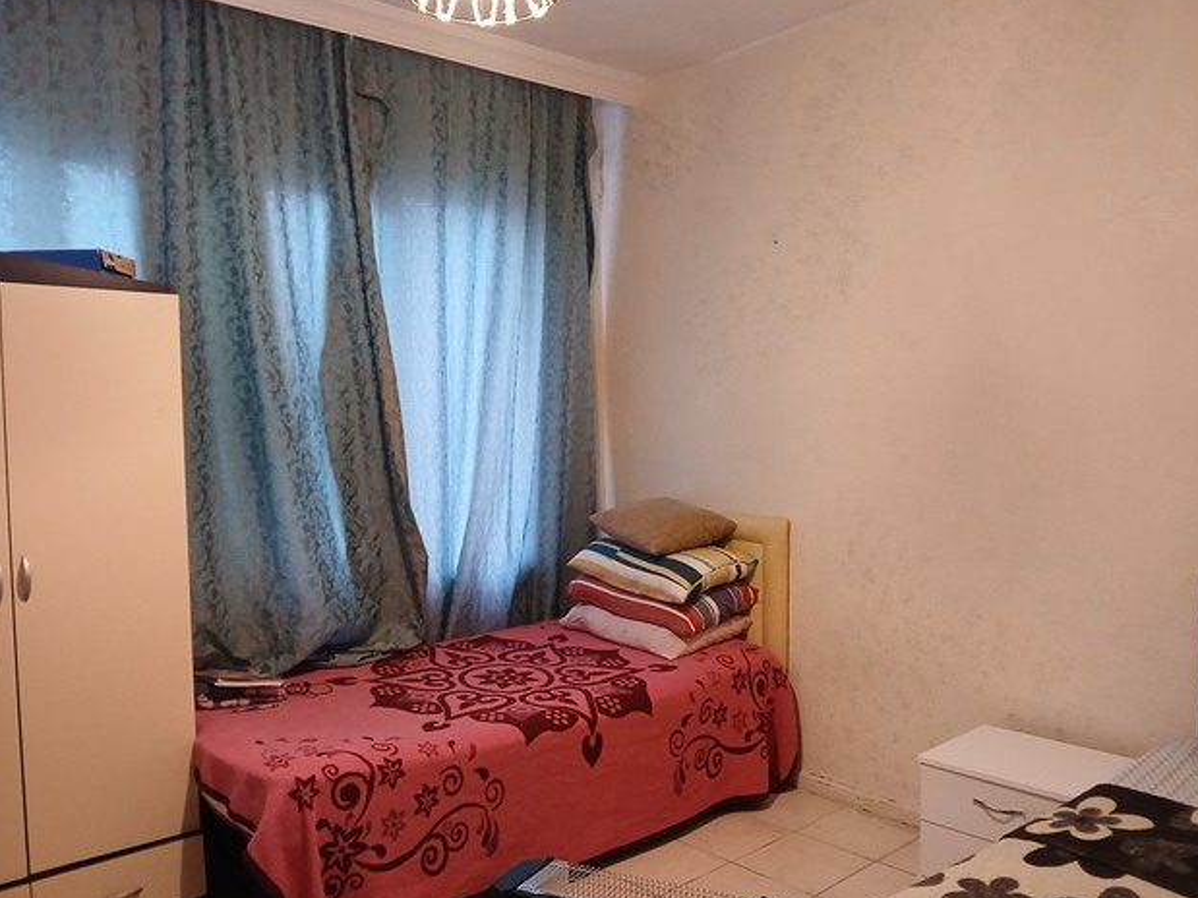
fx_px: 1003
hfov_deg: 61.6
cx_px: 635
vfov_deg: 48.2
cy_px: 478
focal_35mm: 29
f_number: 1.8
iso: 640
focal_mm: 3.98
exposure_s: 1/20
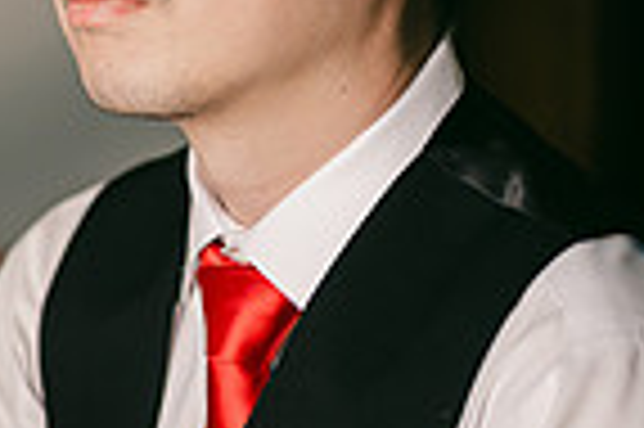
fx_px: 2627
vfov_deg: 9.2
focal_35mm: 147
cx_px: -288
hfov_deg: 13.3
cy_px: -38
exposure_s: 1/640
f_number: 1.2
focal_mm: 35
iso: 400
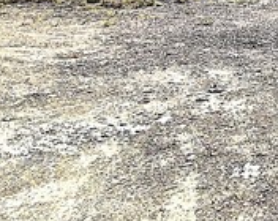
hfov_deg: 20.3
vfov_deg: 19.0
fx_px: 608
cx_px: 466
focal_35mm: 74
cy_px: -73
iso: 25
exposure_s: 1/2424
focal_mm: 1.7
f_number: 2.2
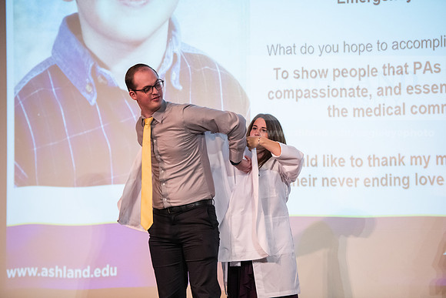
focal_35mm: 155
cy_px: 149
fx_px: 1921
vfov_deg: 8.9
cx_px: 223
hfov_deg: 13.2
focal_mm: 155
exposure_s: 1/200
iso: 4000
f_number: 3.2
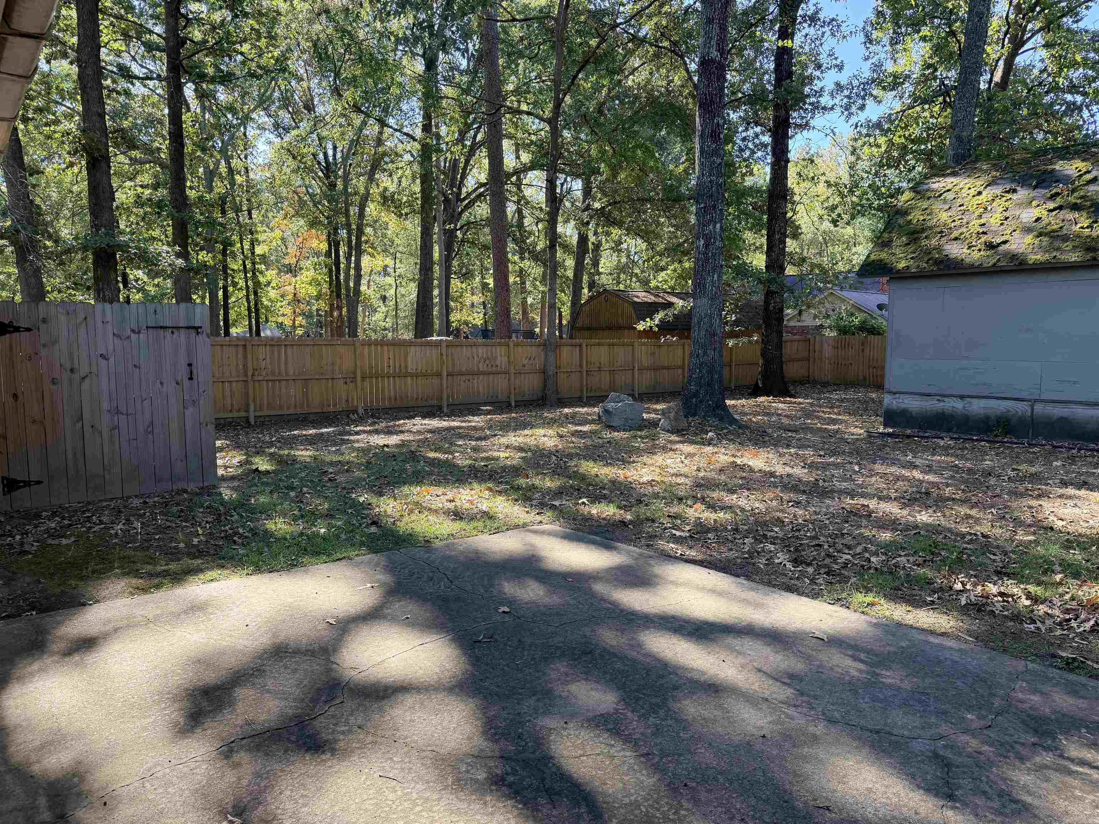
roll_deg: +0.5
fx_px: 762
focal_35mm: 24
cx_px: 550
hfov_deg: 71.6
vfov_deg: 56.8
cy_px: 412
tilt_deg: -5.2
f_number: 1.78
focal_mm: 6.76
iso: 100
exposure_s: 1/348
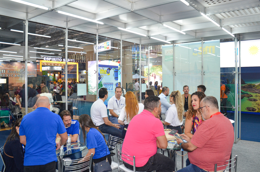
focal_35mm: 27
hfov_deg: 67.5
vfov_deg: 47.7
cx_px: 130
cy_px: 86
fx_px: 195
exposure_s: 1/80
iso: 400
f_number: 3.5
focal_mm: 18
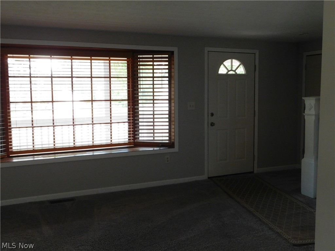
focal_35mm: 36
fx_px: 348
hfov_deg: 51.4
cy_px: 126
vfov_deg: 39.7
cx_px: 168
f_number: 3.5
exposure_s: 1/30
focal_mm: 6.3
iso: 400
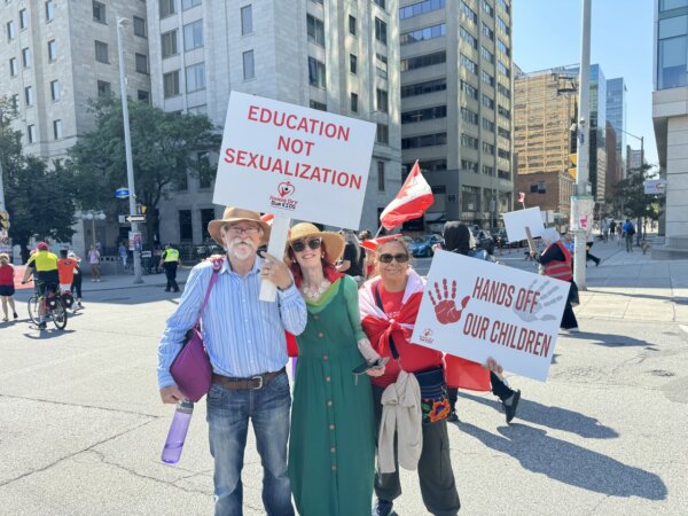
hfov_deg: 71.6
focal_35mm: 24
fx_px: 477
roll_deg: +1.7
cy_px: 258
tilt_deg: -5.0
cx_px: 344
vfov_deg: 56.8
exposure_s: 1/1261
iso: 80
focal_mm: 6.76
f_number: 1.78
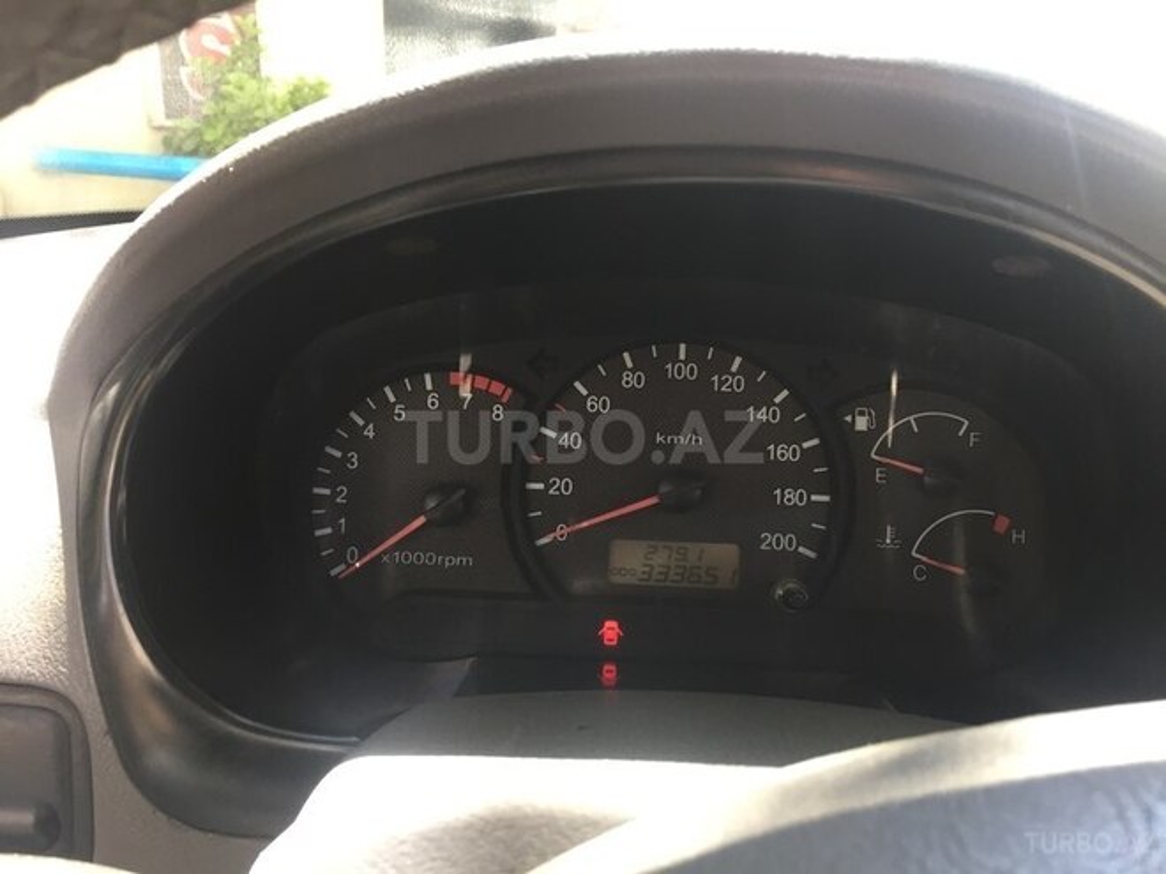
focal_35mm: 29
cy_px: 437
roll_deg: -3.1
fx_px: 977
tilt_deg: -17.2
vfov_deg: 48.2
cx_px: 583
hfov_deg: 61.7
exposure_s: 1/33
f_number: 2.2
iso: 50
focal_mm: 4.15
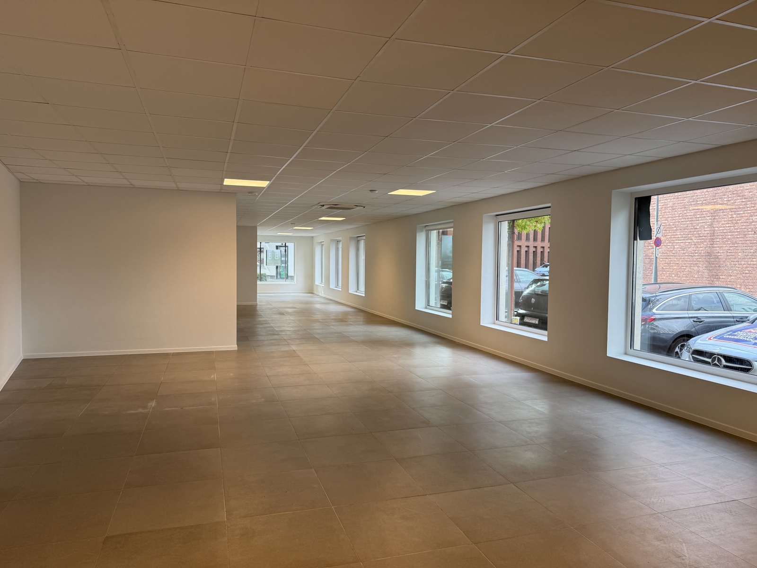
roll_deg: -1.4
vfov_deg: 56.8
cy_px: 284
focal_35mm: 24
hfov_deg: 71.6
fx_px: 525
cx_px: 378
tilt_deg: -2.1
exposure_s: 1/173
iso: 80
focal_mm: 6.76
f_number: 1.78
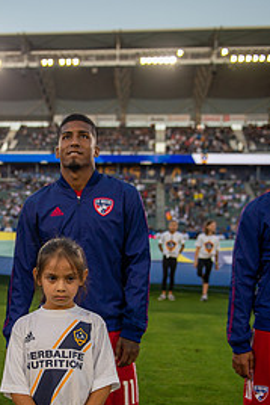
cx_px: 60
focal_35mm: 52
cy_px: 302
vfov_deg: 37.3
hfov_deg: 25.6
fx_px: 584
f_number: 2.8
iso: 320
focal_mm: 31
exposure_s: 1/640
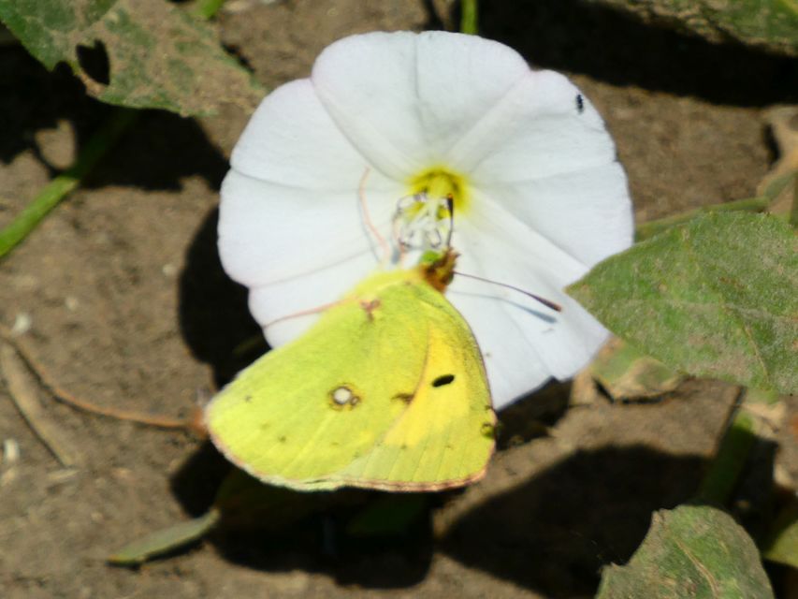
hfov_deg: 2.5
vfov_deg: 1.9
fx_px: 17938
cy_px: 300
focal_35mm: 778
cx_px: 399
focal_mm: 139.4
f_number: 5.6
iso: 80
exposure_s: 1/400
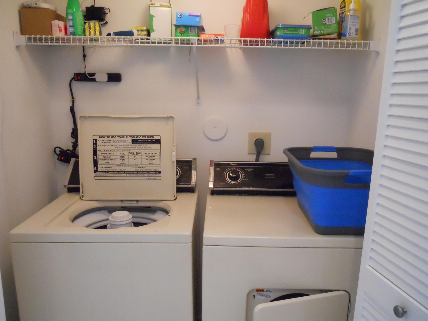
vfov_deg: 49.7
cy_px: 160
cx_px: 214
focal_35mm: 28
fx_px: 346
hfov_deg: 63.4
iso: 800
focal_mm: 5
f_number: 2.7
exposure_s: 1/80
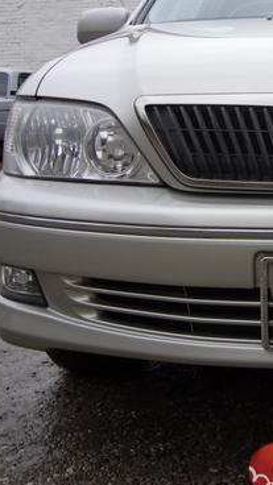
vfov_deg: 29.3
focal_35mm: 72
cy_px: 188
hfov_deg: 16.0
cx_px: 342
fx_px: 927
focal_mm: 6.3
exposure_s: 1/209
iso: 50
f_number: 2.8
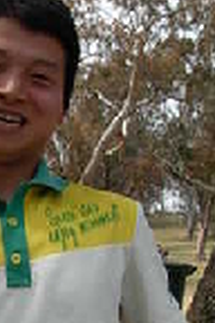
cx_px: -36
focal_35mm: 132
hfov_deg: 10.2
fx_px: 1182
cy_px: 294
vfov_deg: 15.3
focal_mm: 6.3
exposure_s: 1/813
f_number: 2.9
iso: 79
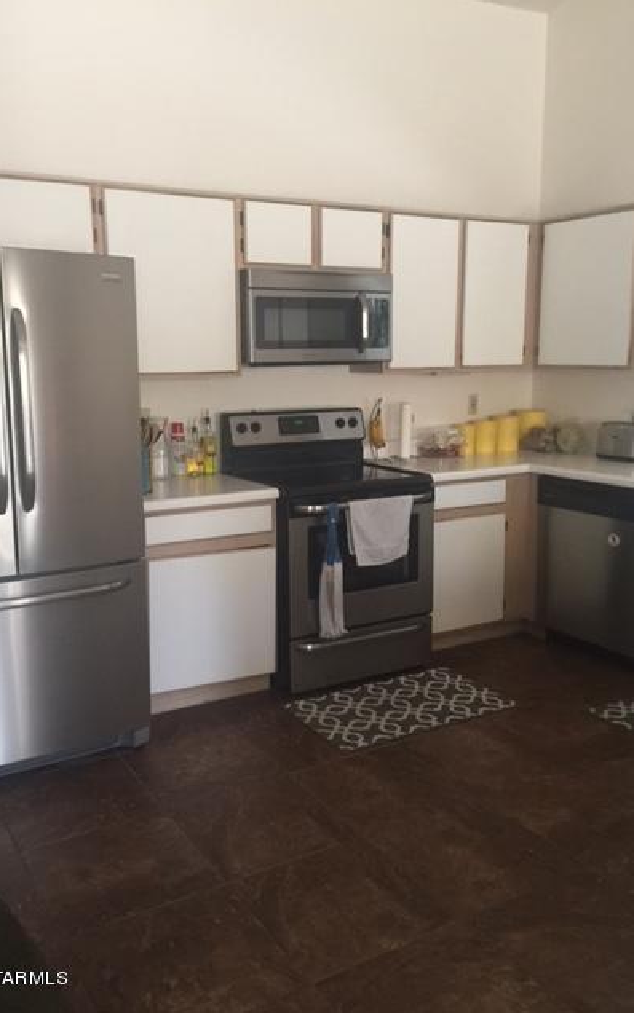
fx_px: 857
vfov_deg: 61.2
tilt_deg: -10.1
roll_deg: +0.2
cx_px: 302
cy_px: 506
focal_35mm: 31
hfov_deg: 40.6
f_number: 2.2
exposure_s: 1/10
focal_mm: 4.15
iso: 125
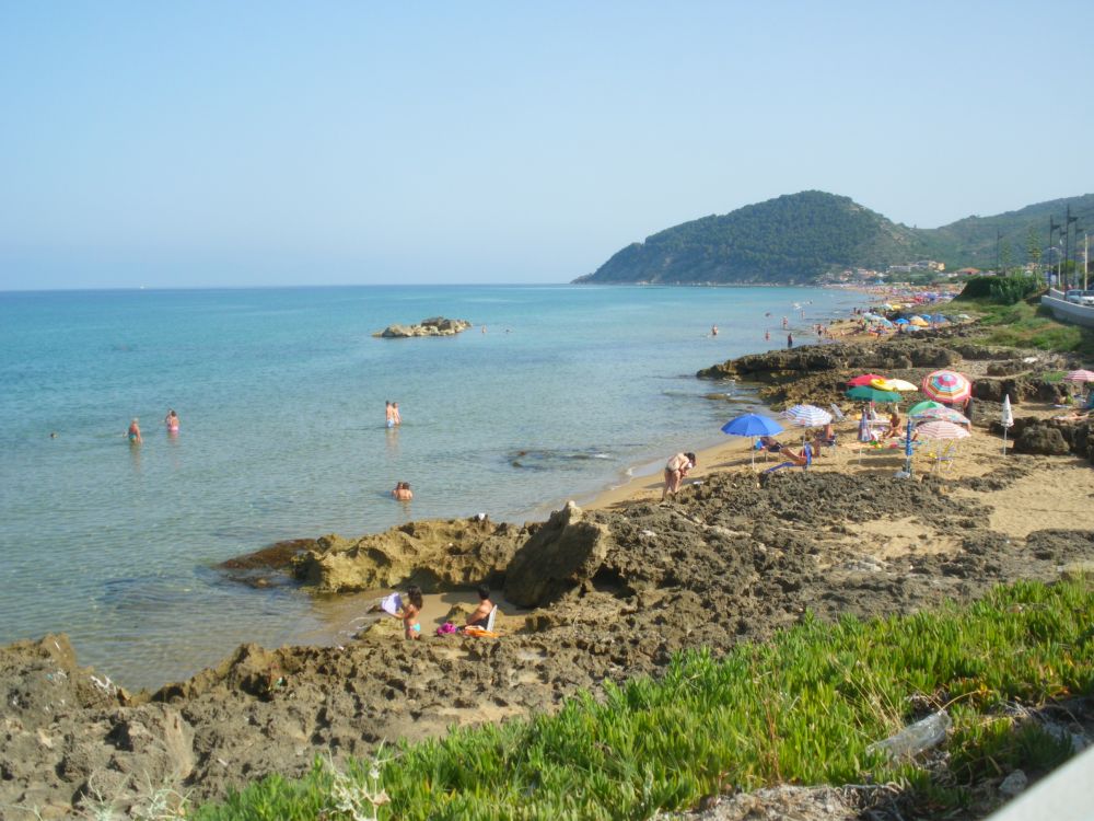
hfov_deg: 51.4
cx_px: 547
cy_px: 410
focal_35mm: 36
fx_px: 1138
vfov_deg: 39.7
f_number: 5.4
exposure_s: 1/200
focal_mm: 6.3
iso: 64
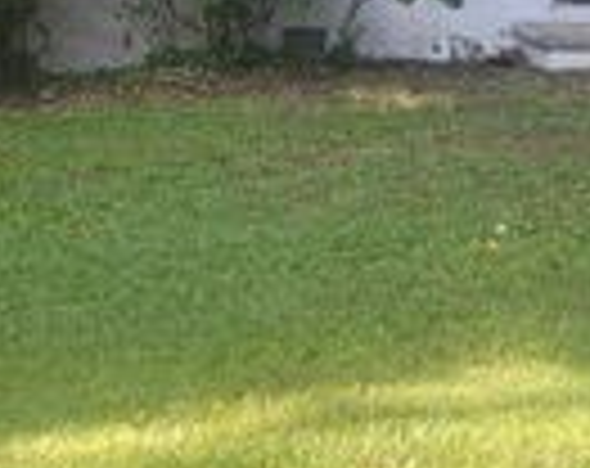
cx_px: 401
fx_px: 1497
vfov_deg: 16.8
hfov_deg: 22.2
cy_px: -142
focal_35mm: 86
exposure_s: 1/180
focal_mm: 6.4
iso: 40
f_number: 1.8
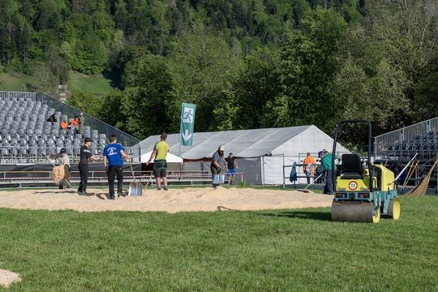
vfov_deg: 17.3
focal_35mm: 79
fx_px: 961
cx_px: 219
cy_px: 146
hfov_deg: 25.7
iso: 200
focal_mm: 79
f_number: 8
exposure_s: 1/640
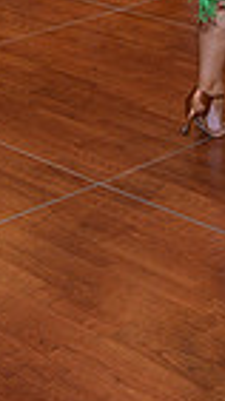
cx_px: 78
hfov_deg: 9.4
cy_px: -219
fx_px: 1372
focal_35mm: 129
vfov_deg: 15.3
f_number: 4
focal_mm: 30
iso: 1000
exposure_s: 1/250
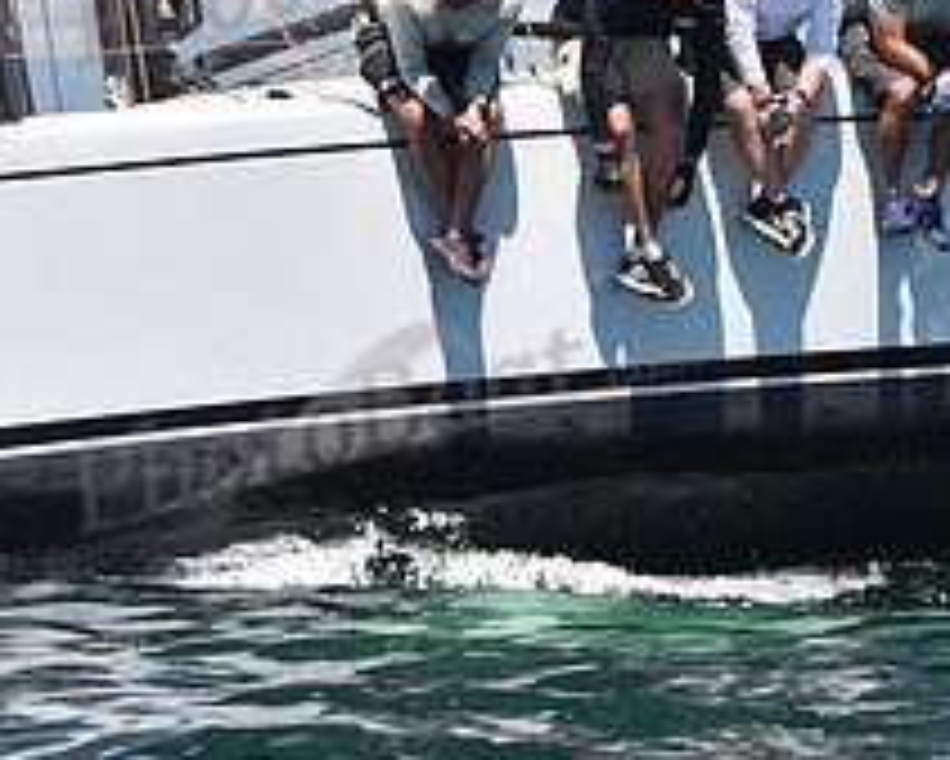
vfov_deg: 6.3
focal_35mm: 245
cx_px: 941
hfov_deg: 7.8
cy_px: 119
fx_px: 6892
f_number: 4
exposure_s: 1/800
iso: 250
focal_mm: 95
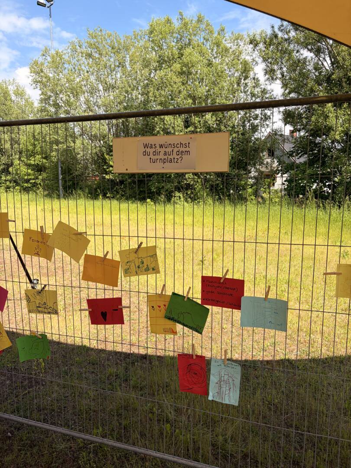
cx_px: 176
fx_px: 352
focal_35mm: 26
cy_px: 234
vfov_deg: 67.3
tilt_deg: -9.6
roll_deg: +0.3
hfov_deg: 53.1
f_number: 1.6
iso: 50
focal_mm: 5.96
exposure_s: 1/1550
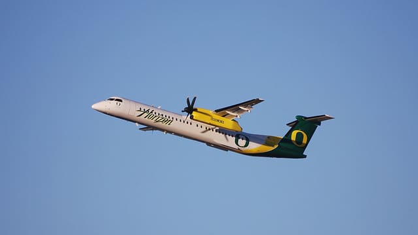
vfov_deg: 3.8
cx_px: 209
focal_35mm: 316
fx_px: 3503
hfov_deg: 6.8
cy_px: 129
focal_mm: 200
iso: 200
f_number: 5.6
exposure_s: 1/1250
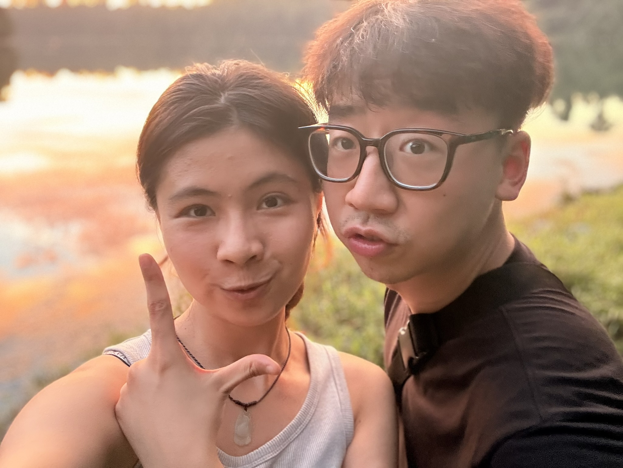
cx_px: 312
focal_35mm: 30
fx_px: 540
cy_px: 234
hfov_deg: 60.0
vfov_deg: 46.8
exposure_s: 1/30
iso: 500
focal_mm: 2.69
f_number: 1.9
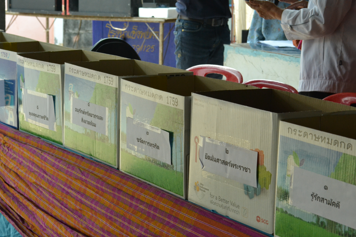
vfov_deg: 13.6
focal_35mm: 101
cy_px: 136
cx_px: 184
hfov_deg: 20.3
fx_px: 995
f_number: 9
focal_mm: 55
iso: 1600
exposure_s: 1/320
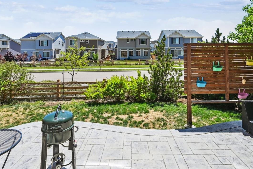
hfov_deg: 81.2
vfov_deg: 57.0
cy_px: 46
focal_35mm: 21
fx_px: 148
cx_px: 126
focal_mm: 14
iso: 400
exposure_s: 1/800
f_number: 10
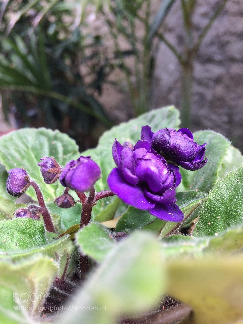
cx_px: 122
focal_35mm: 29
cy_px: 162
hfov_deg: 48.2
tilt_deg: -33.2
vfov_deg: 61.7
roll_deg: +2.7
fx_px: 271
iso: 32
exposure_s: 1/146
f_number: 2.2
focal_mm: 4.15
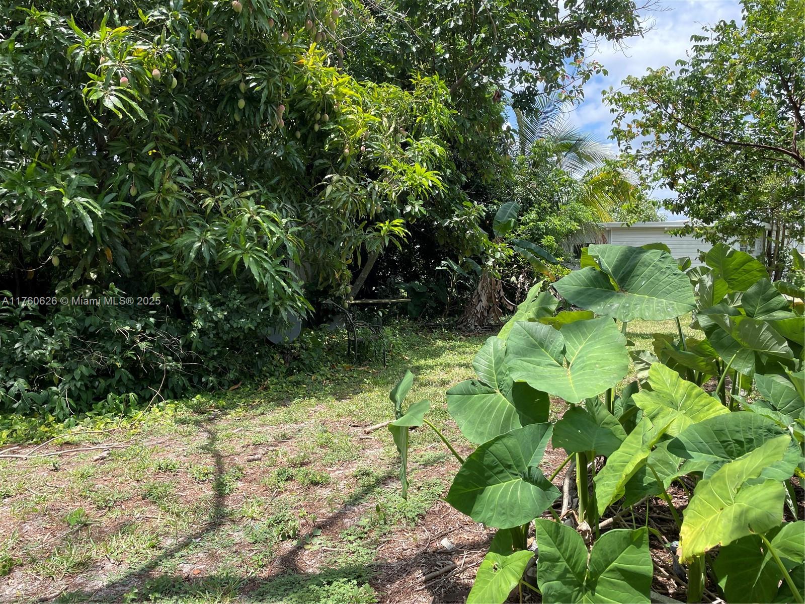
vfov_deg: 53.1
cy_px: 302
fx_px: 605
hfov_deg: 67.3
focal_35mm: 26
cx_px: 402
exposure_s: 1/1062
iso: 32
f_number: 1.6
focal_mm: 4.2
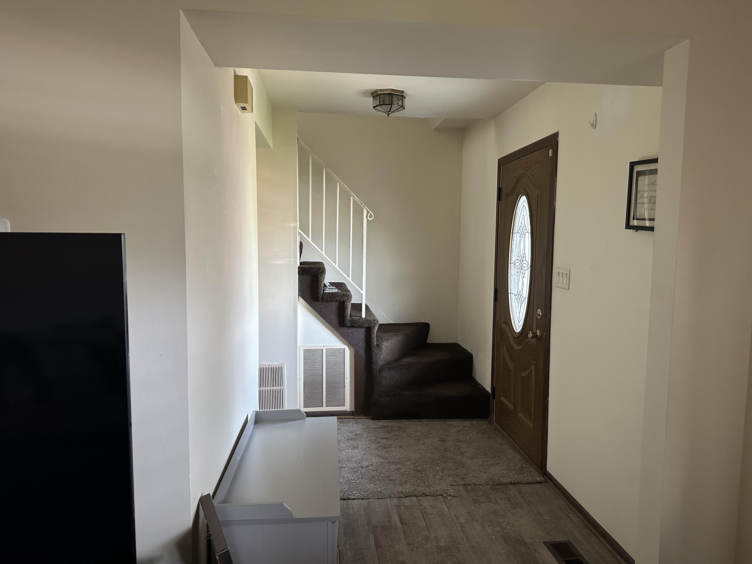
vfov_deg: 56.8
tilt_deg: -5.0
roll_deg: -0.6
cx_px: 376
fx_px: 521
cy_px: 282
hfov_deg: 71.6
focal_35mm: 24
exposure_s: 1/60
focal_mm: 6.86
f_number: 1.78
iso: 500
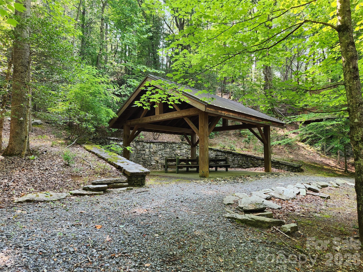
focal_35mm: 23
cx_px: 182
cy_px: 136
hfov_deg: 73.9
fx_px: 241
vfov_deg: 58.9
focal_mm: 5.4
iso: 100
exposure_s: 1/180
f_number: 1.8
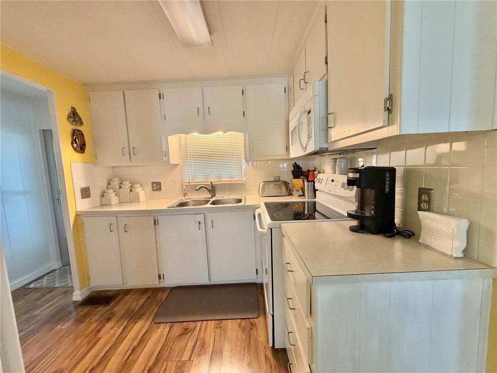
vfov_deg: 85.7
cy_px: 186
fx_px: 201
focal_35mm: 14
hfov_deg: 102.1
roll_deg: +1.7
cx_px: 248
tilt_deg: -6.2
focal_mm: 2.22
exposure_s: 1/60
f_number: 2.2
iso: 250
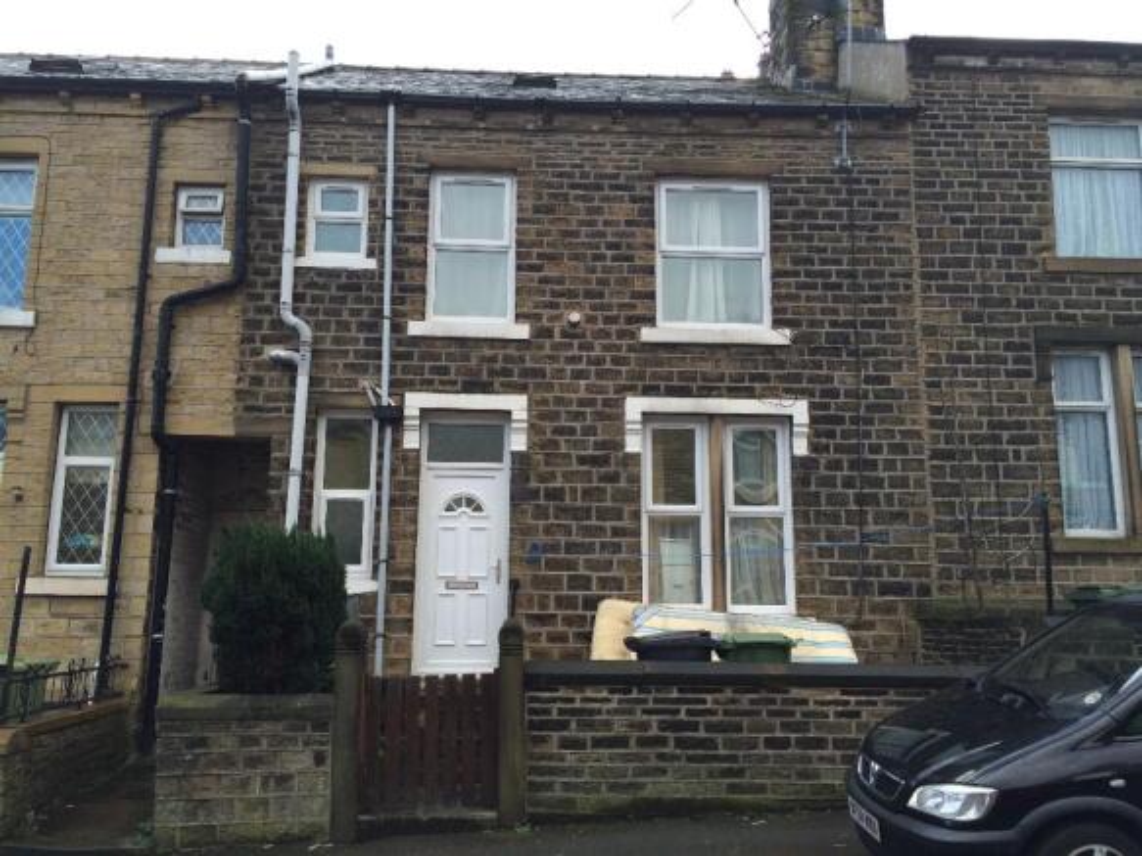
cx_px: 571
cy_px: 428
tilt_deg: +10.3
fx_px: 957
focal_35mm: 29
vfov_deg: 48.2
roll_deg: +0.3
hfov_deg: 61.7
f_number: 2.2
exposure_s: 1/562
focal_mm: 4.15
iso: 32
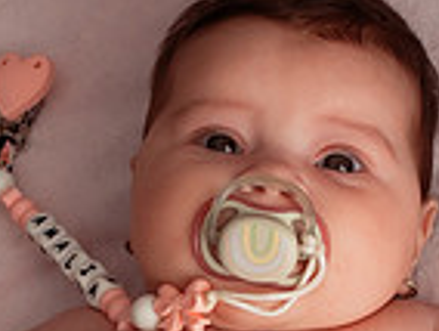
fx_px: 2325
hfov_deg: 10.8
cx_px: 219
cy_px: 315
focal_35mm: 183
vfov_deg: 8.1
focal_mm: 35
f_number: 4
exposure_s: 1/250
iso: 800
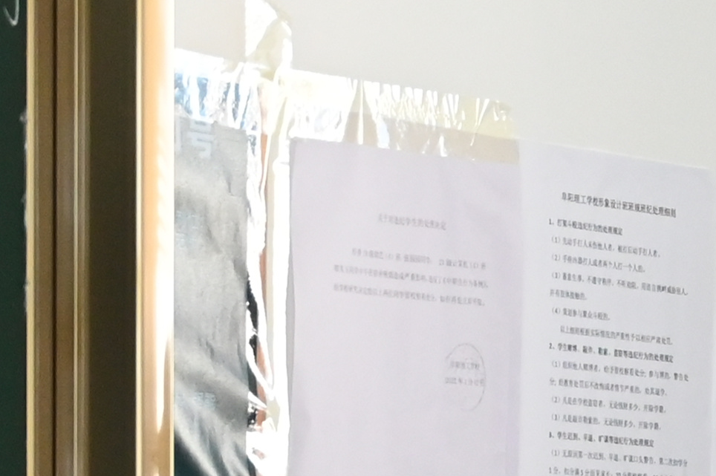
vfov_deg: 5.0
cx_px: 1717
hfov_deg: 7.1
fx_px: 5445
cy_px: 720
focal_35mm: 274
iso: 2200
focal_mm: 44
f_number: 4
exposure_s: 1/250
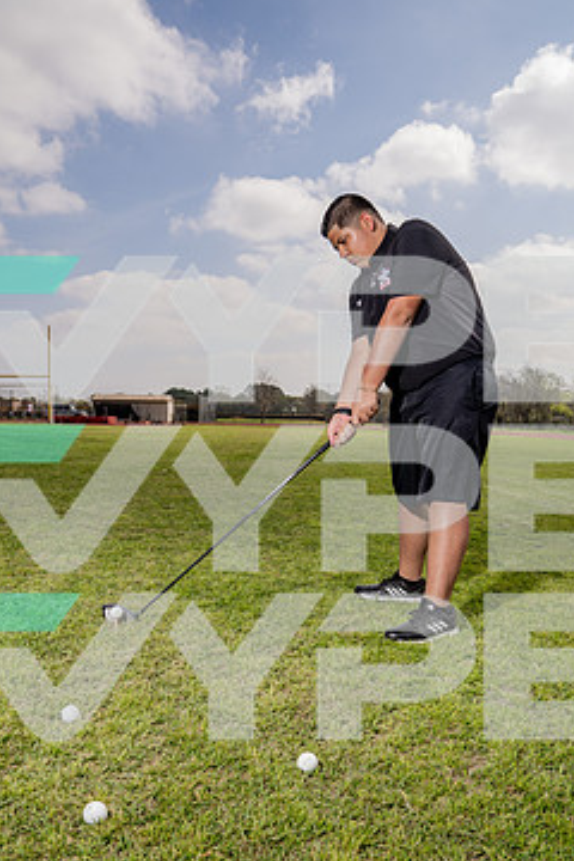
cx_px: 294
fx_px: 717
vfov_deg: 61.6
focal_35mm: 30
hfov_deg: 43.6
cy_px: 500
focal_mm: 24
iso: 100
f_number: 7.1
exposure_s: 1/250
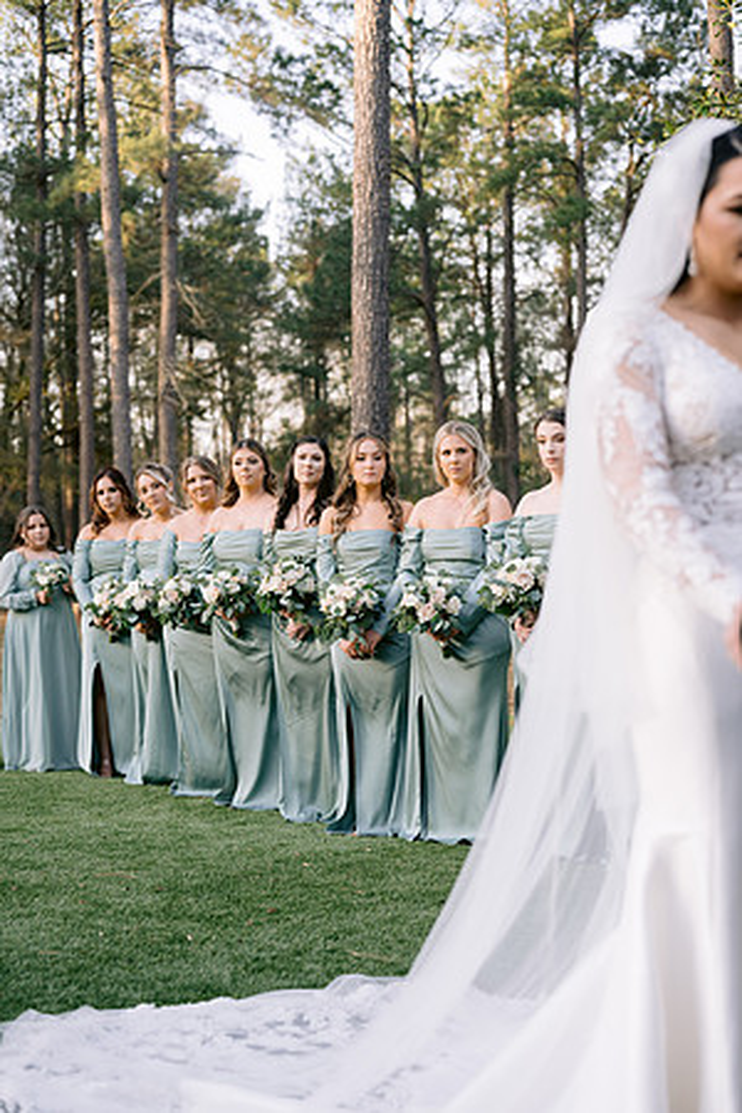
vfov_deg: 39.6
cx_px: 371
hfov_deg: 27.0
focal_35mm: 50
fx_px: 1546
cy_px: 556
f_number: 2.8
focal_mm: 50
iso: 400
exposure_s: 1/500
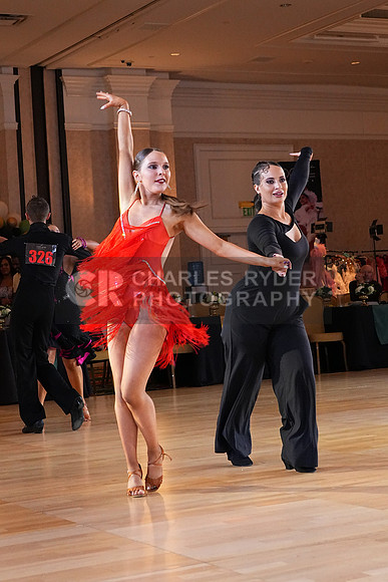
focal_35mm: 73
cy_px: 291
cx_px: 194
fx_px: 1179
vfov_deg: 27.7
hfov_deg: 18.7
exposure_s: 1/200
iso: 5000
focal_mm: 49
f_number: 5.6
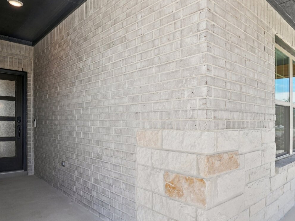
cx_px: 184
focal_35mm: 25
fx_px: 213
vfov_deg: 54.7
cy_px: 128
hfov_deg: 68.3
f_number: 8
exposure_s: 1/250
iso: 200
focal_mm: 16
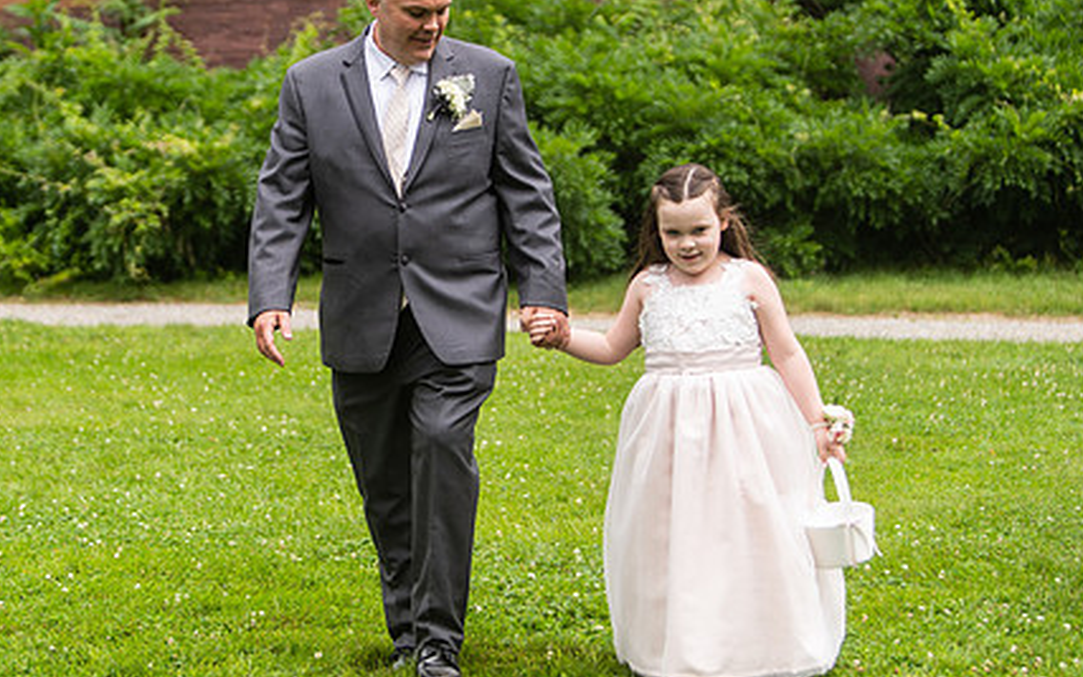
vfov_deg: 13.5
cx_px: 413
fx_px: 2863
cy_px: 336
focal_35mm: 97
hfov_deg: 21.4
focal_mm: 70
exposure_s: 1/1000
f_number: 2.8
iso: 200
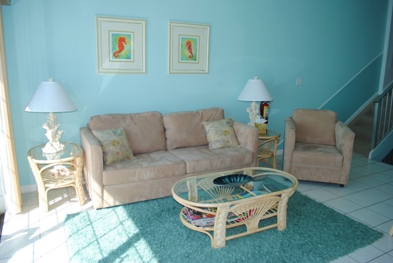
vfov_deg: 48.0
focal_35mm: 27
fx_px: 295
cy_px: 132
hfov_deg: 67.3
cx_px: 196
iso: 100
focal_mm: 18
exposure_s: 1/200
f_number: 5
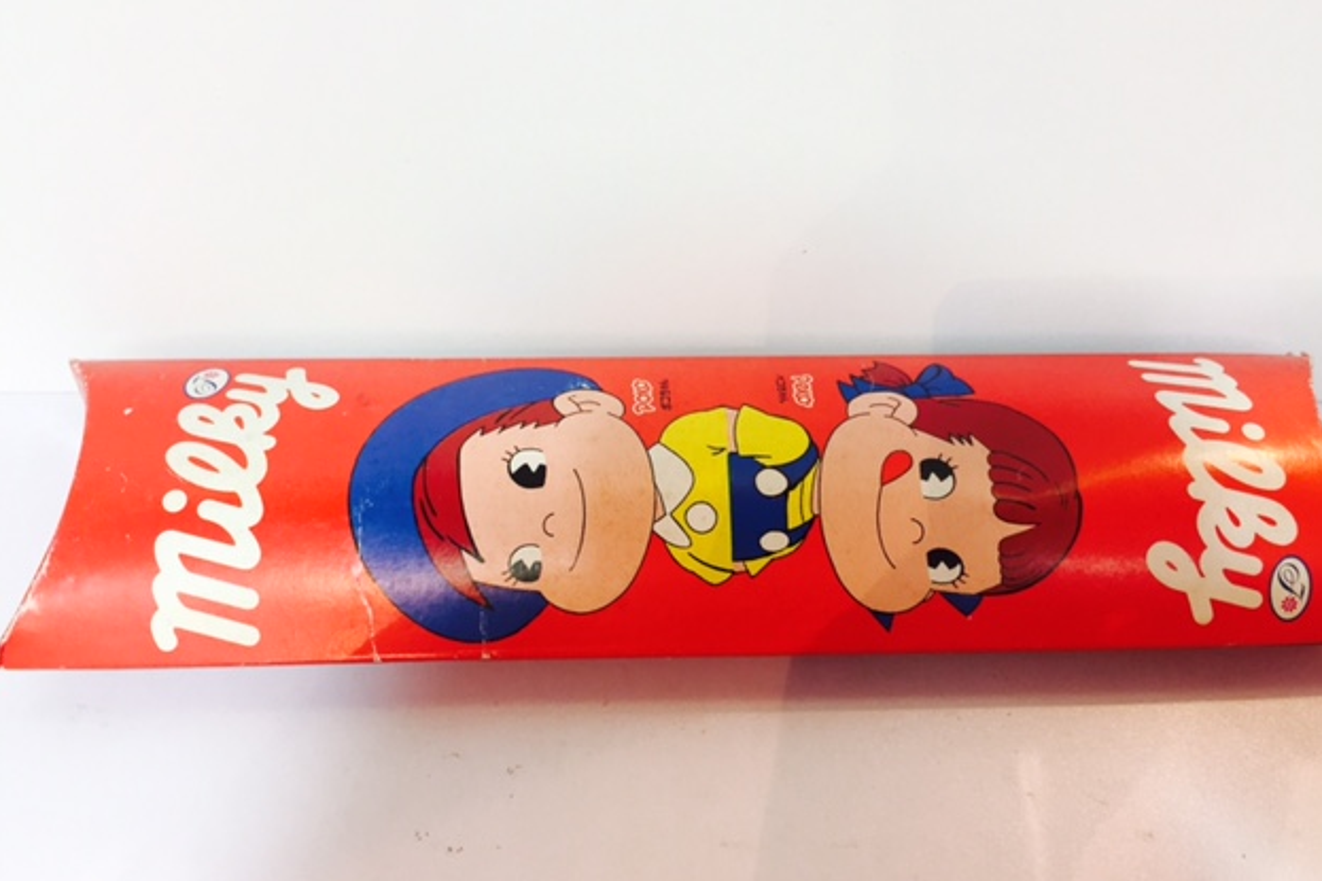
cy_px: 459
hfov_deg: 60.3
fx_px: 1138
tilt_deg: -53.9
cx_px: 668
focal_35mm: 31
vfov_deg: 42.3
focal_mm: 4.15
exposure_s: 1/33
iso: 125
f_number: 2.2
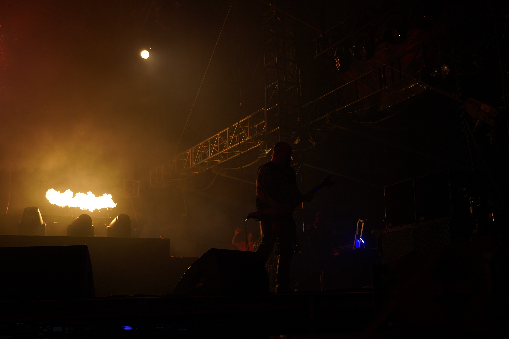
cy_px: 170
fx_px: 594
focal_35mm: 42
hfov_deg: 46.4
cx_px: 254
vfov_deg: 31.9
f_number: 4
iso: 320
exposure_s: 1/50
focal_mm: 42
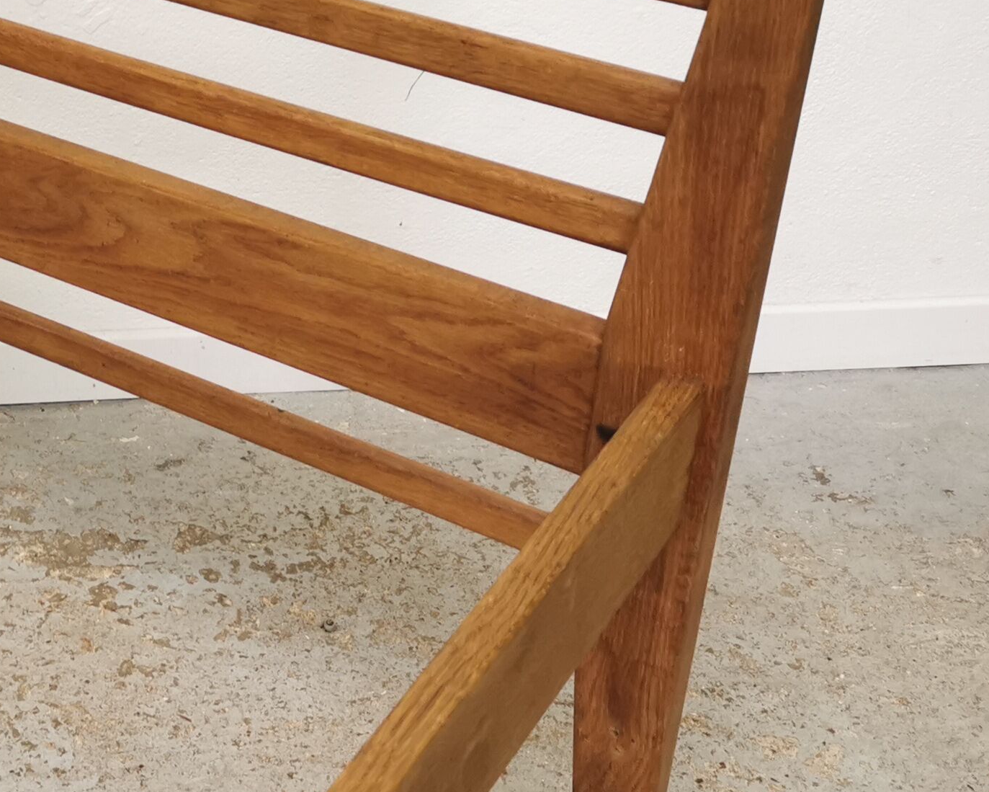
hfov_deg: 26.0
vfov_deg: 21.8
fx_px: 2049
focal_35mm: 70
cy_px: 272
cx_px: 48
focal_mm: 5.58
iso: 200
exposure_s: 1/50
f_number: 1.8
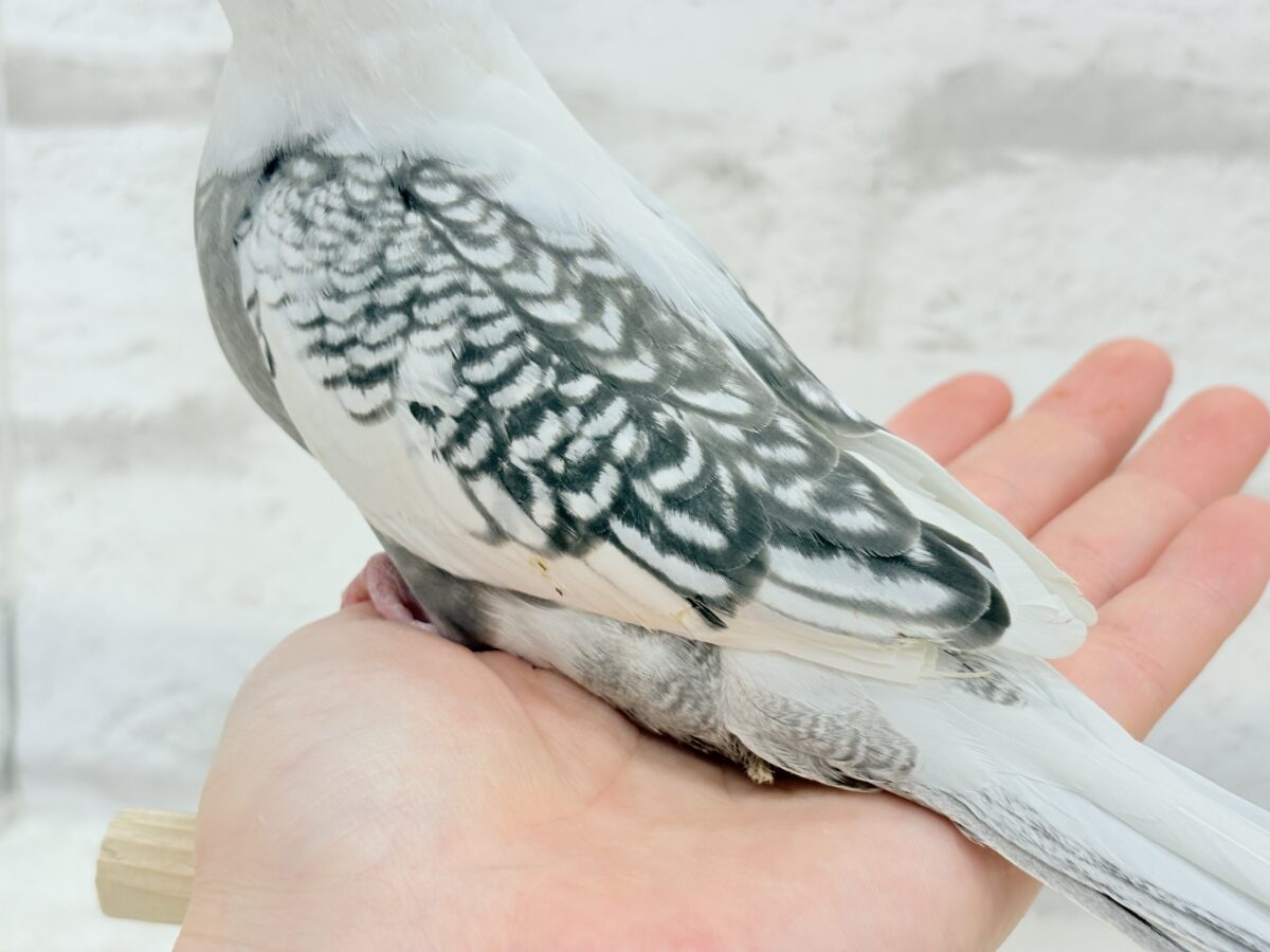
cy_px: 476
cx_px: 635
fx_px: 1908
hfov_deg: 36.8
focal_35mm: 52
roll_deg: -1.0
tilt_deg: -10.1
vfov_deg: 28.0
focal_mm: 5.96
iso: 80
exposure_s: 1/100
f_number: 1.6
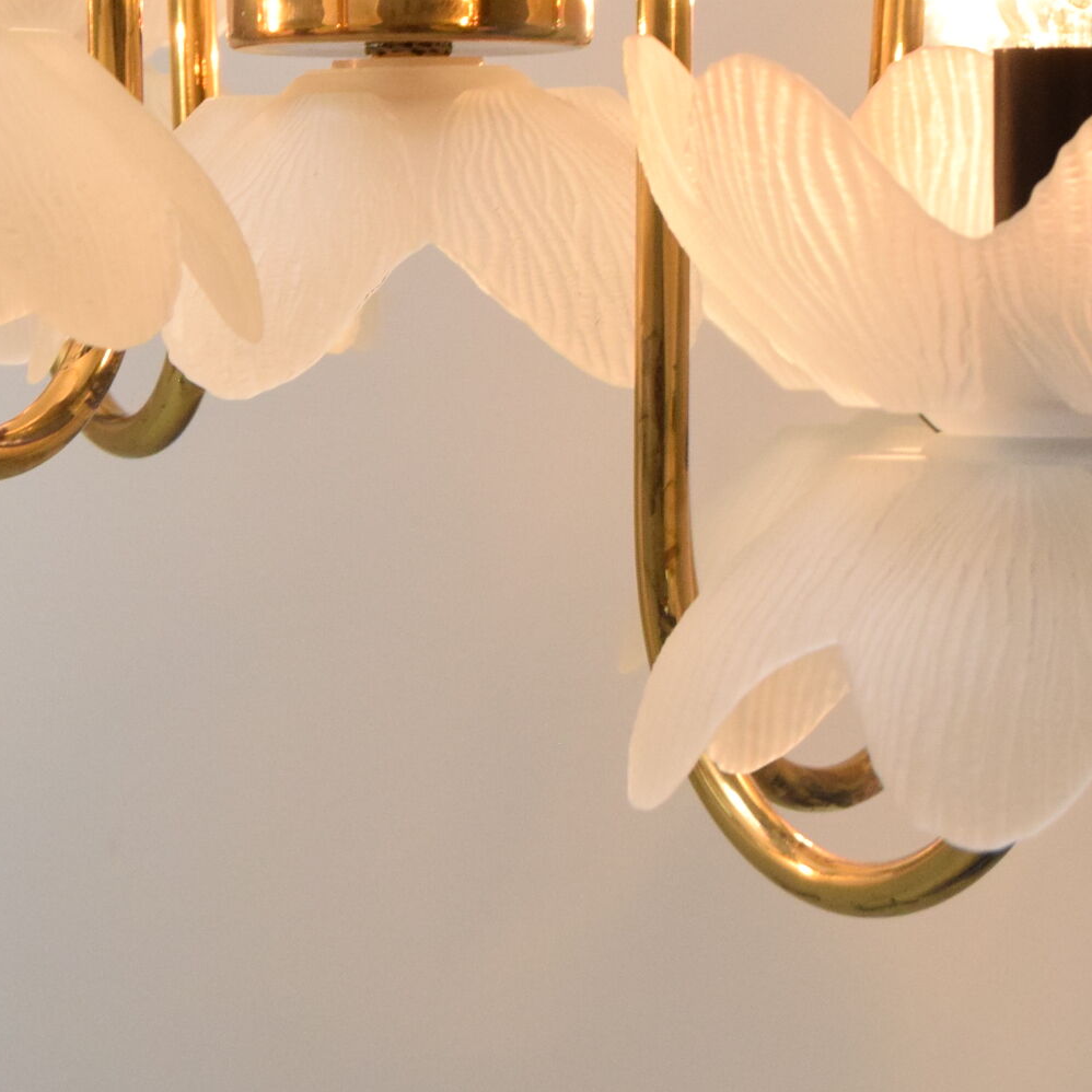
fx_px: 6282
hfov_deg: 9.9
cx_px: 365
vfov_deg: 9.9
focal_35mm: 176
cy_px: 174
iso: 1600
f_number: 8
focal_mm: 46
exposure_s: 1/250
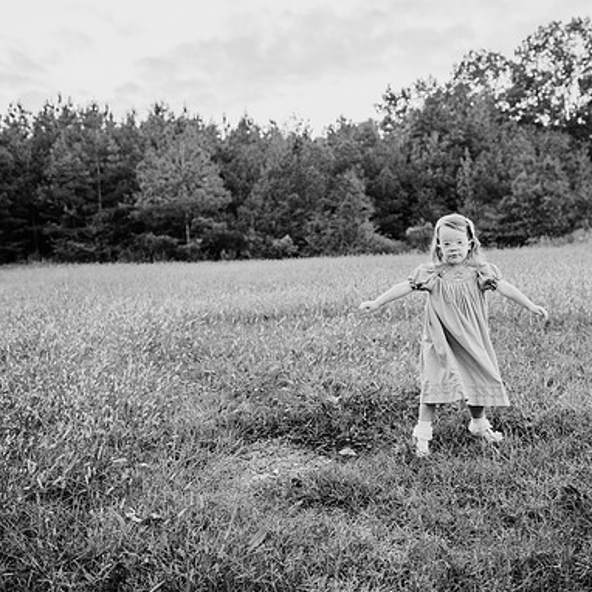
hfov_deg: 51.8
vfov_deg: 52.5
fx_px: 600
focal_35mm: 31
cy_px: 295
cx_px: 381
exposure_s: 1/320
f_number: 2.8
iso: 500
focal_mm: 24
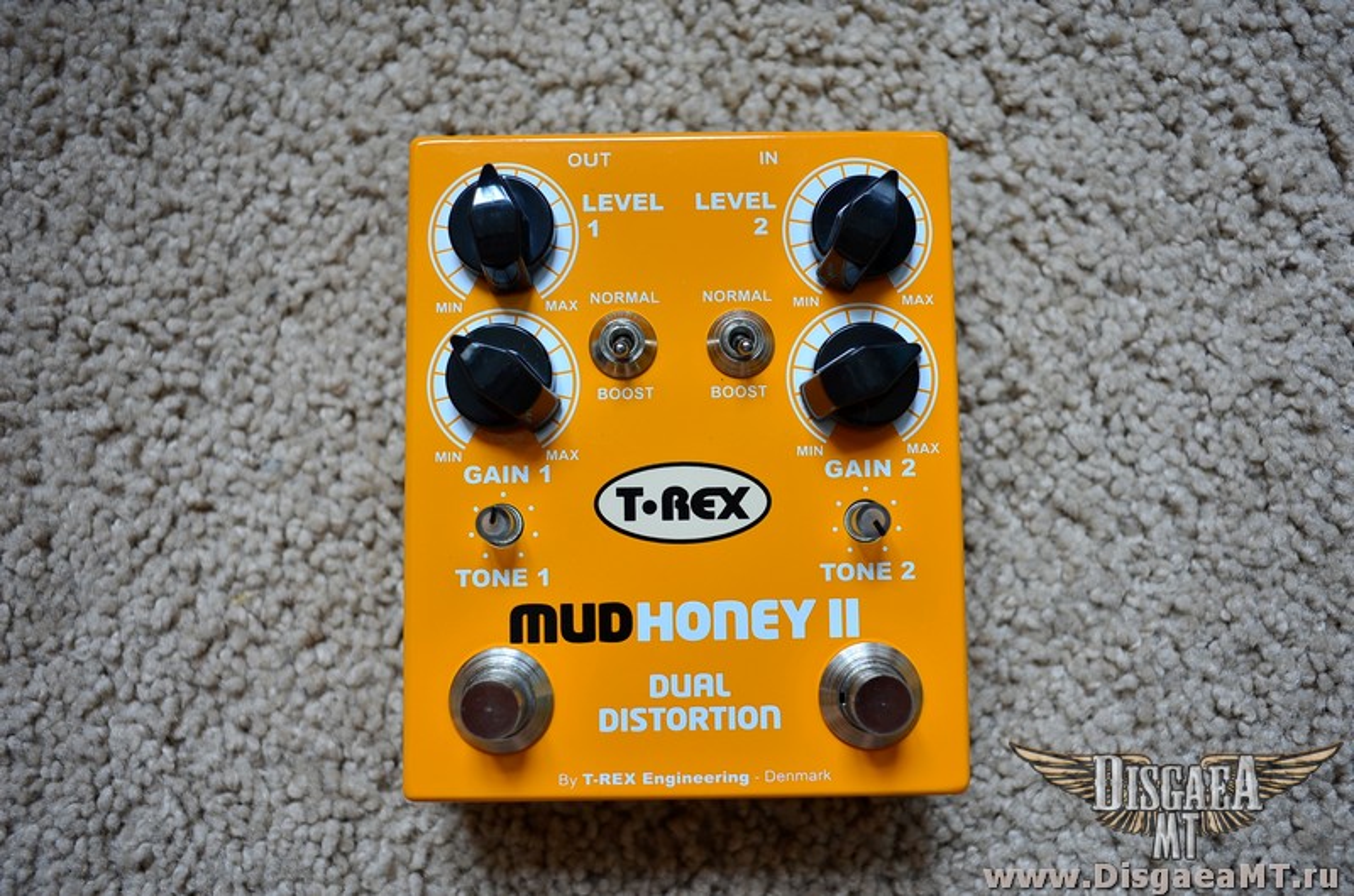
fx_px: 1051
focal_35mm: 28
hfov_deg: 65.6
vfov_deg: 46.2
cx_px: 677
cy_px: 448
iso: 100
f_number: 3.2
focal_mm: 18.5
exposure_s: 1/40
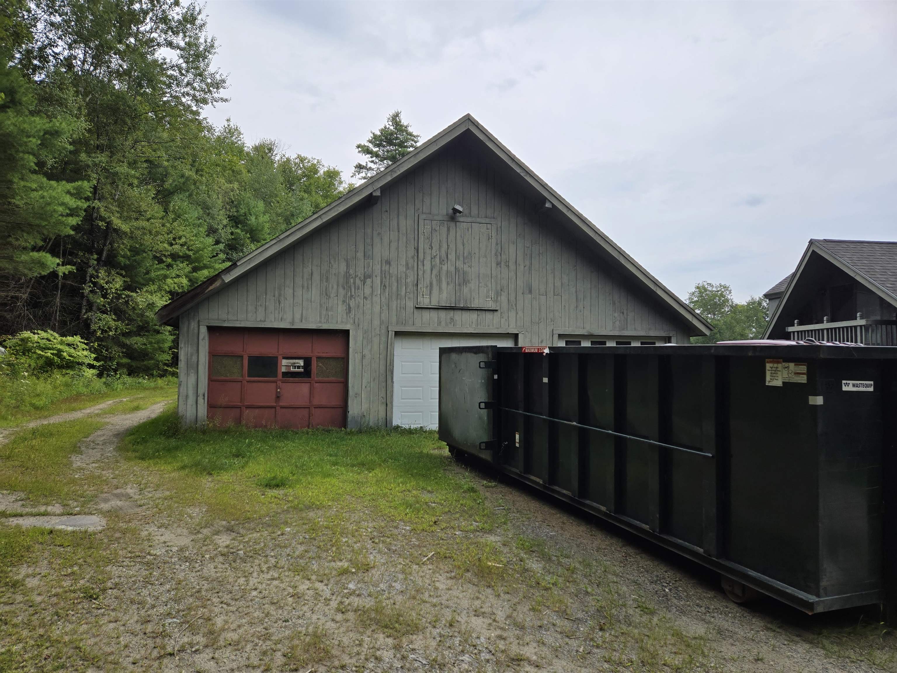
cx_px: 448
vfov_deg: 58.9
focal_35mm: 23
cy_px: 336
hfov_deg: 73.9
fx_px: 596
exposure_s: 1/1789
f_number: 1.8
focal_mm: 5.4
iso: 25
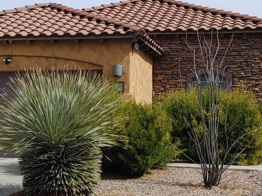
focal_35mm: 95
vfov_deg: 15.6
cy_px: 94
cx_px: 104
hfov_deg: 20.6
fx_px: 719
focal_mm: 5.58
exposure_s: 1/3846
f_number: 1.8
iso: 50
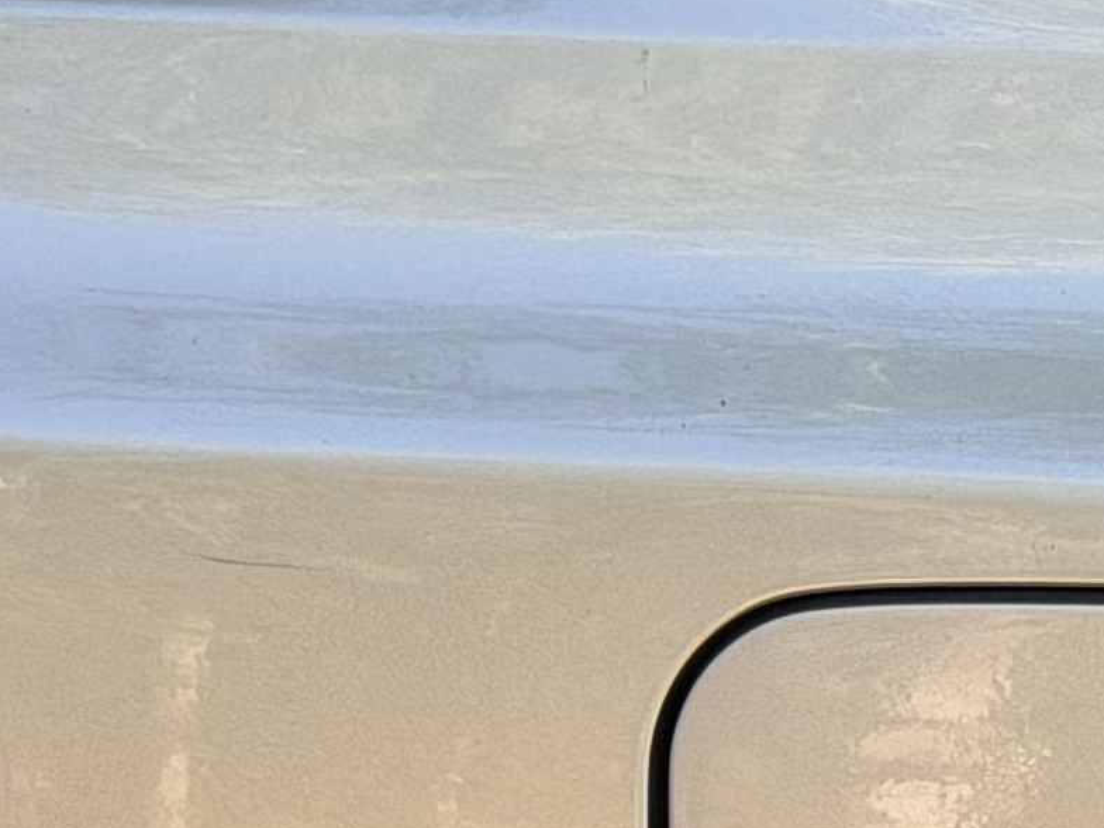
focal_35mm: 247
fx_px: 7878
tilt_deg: -26.6
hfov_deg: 7.9
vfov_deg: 5.8
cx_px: 1621
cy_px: 1939
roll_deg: -1.8
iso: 80
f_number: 1.78
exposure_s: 1/455
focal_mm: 6.76
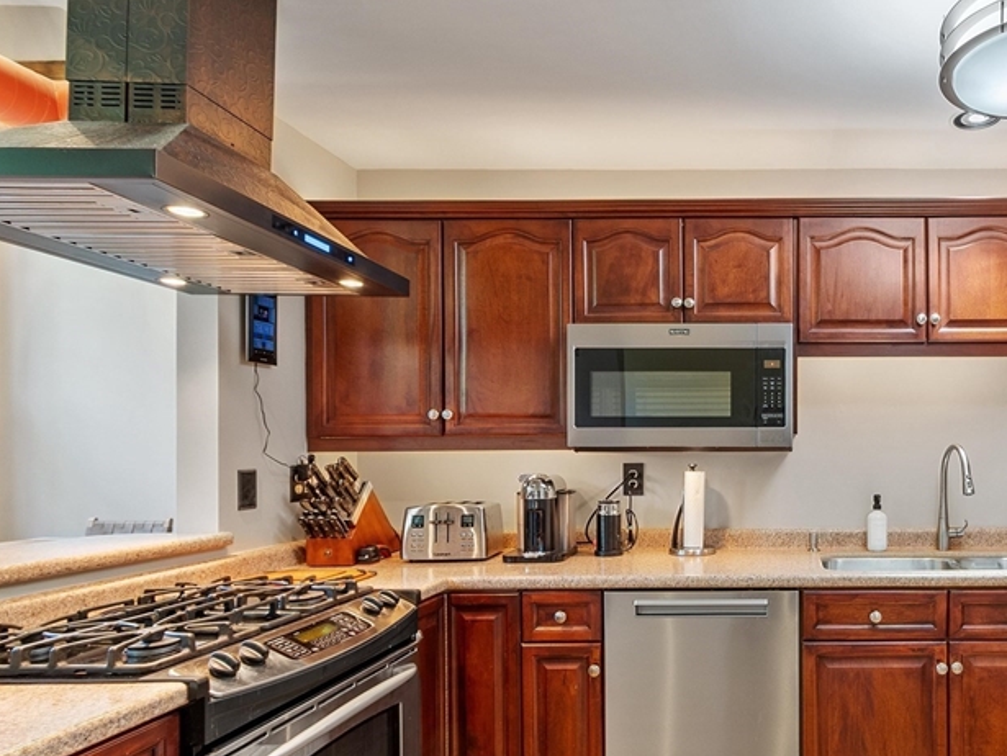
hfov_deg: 65.7
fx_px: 699
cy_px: 452
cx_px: 791
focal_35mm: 24
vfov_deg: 56.4
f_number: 8
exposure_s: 2
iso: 320
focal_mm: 10
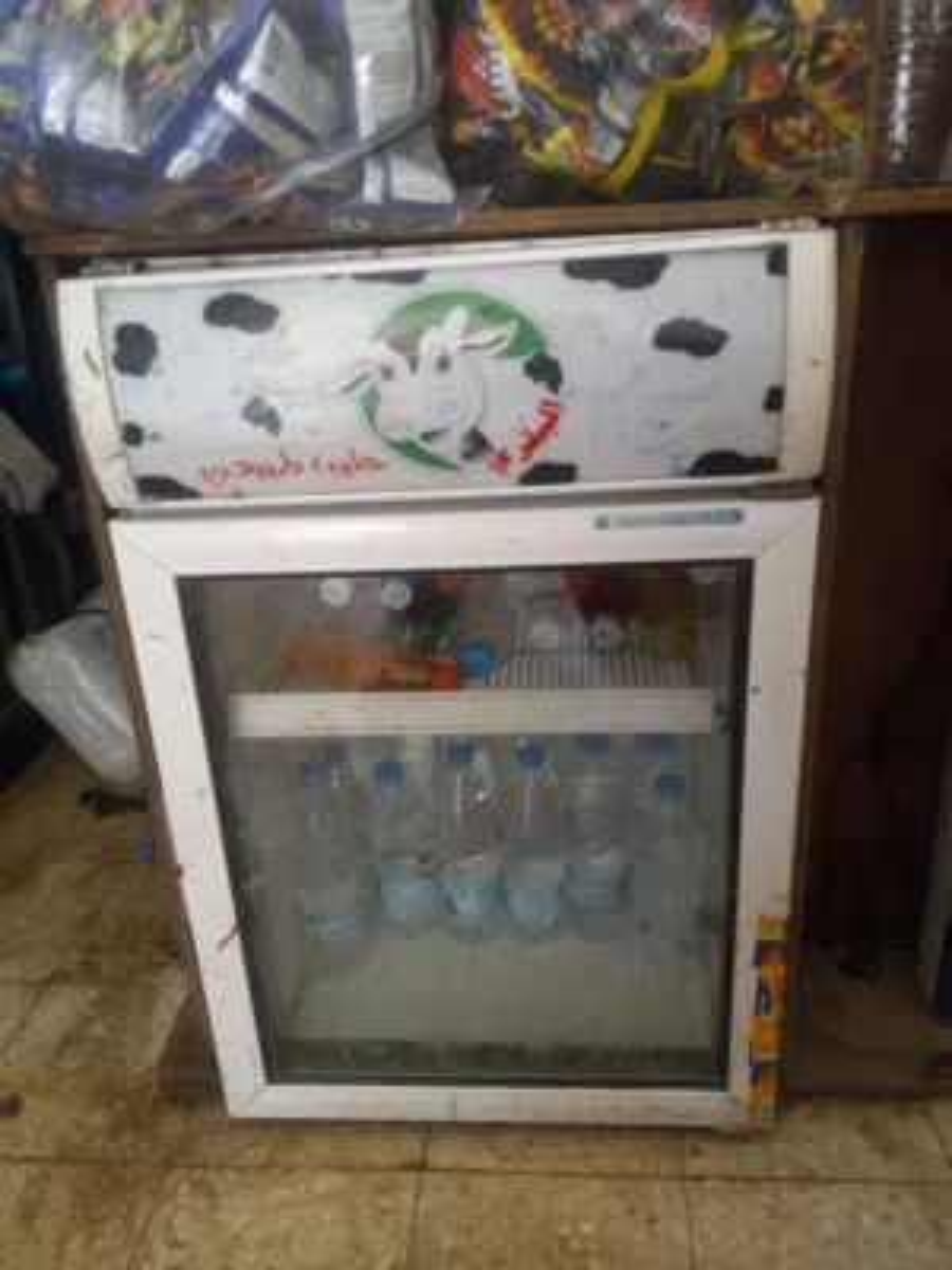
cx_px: 476
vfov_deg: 65.3
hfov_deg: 51.4
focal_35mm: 27
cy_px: 635
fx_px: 990
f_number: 1.8
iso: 320
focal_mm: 3.94
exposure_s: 1/60
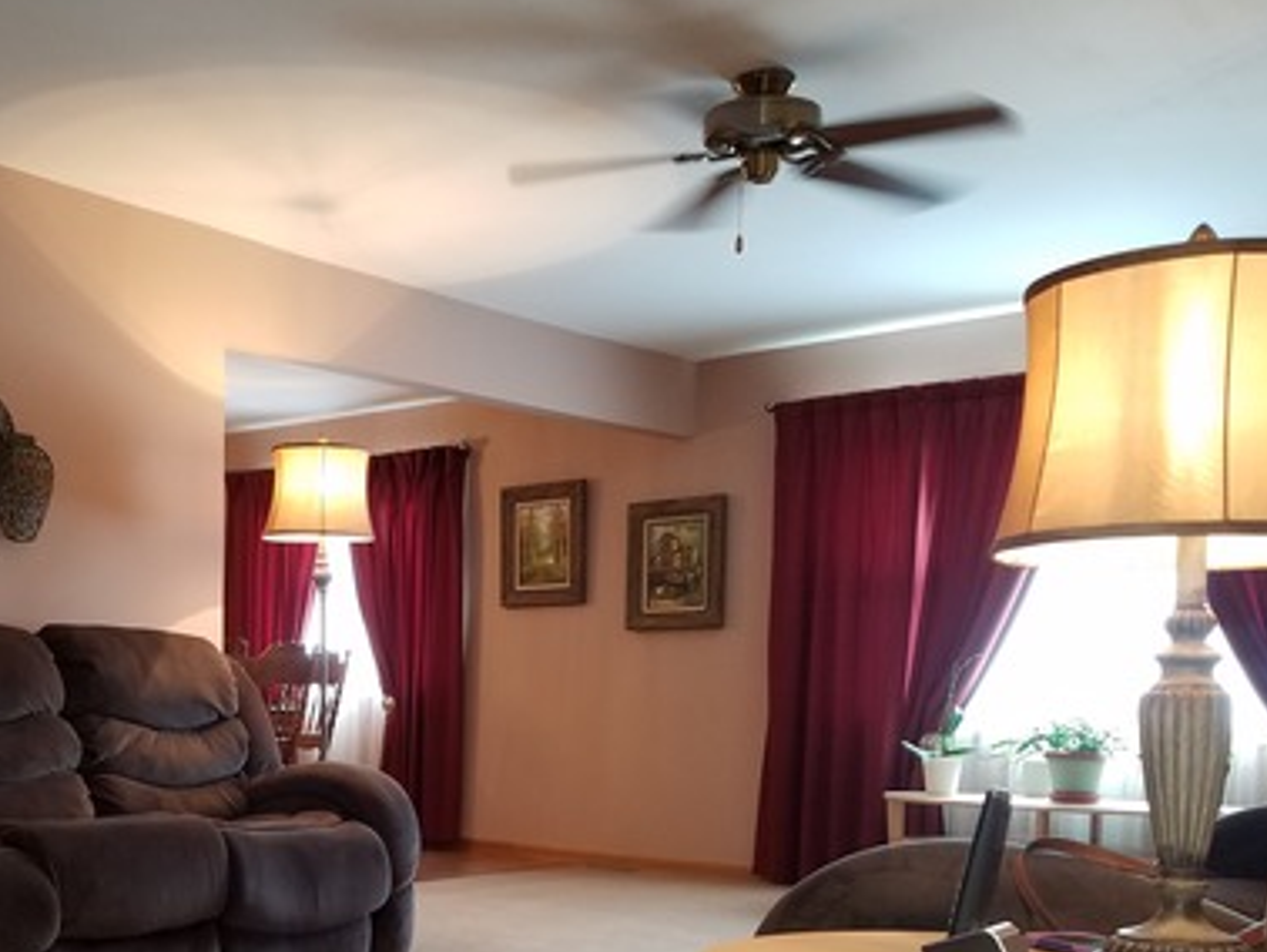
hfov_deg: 41.7
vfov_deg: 32.1
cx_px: 318
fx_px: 1611
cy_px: 751
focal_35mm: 44
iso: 125
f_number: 1.7
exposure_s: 1/20
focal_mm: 4.2
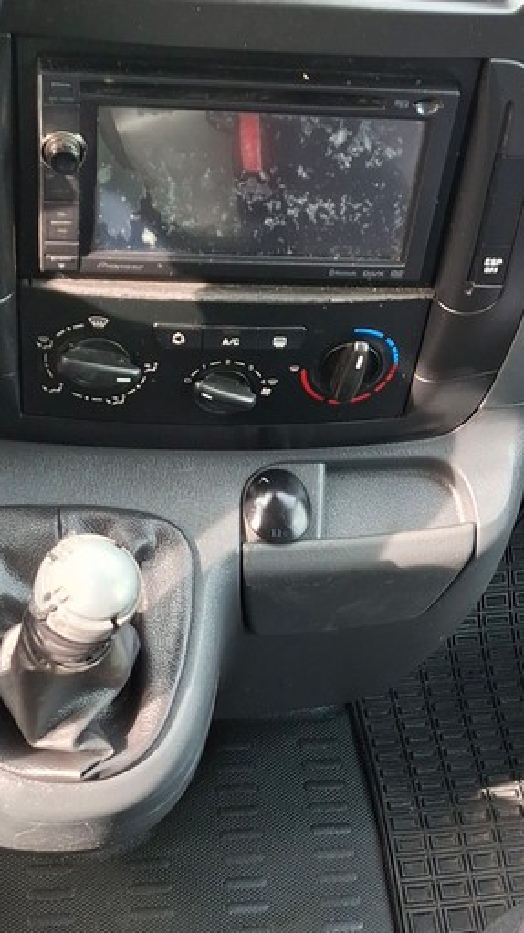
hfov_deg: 18.7
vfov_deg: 32.1
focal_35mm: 64
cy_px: 718
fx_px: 1583
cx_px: 398
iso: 32
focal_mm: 4.69
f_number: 1.8
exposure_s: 1/100
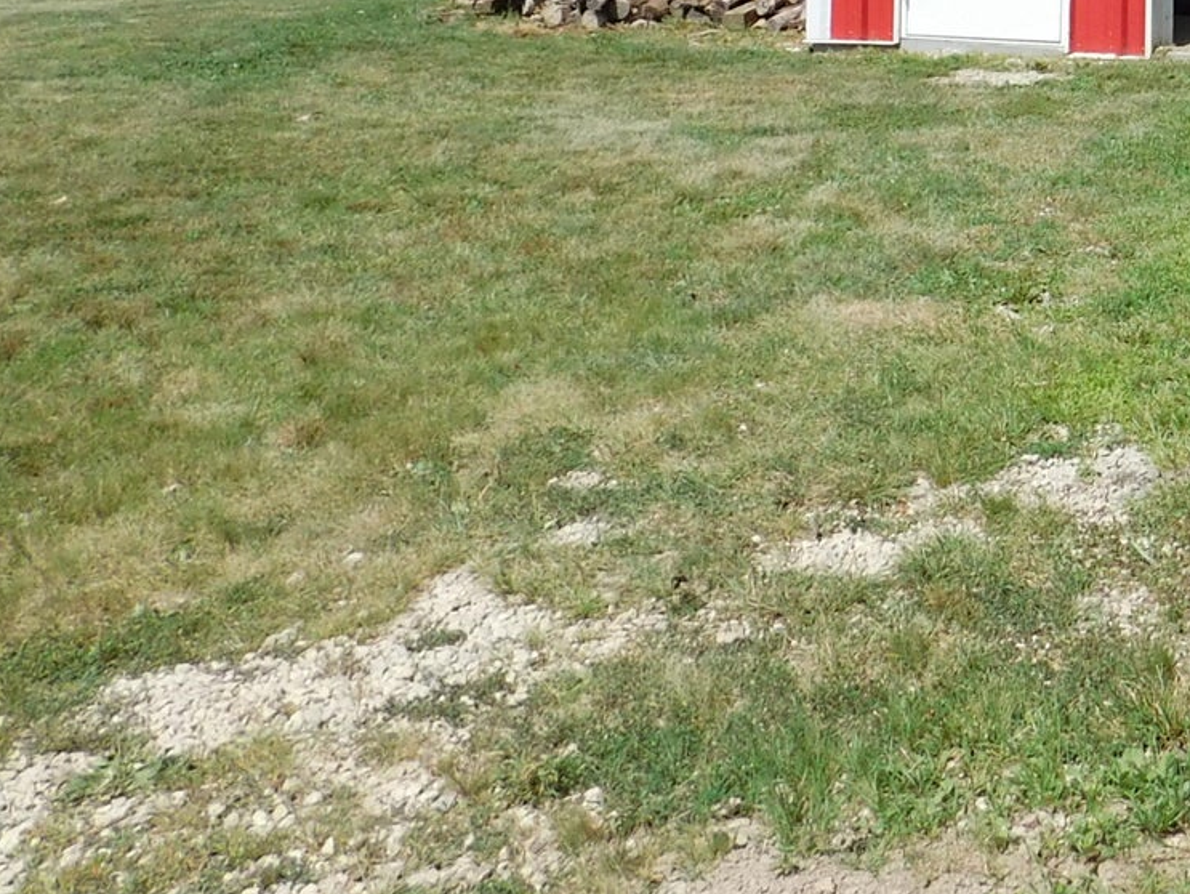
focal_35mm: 66
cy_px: -194
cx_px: 1524
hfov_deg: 25.5
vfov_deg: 20.7
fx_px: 2270
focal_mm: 4
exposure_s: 1/500
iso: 125
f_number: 6
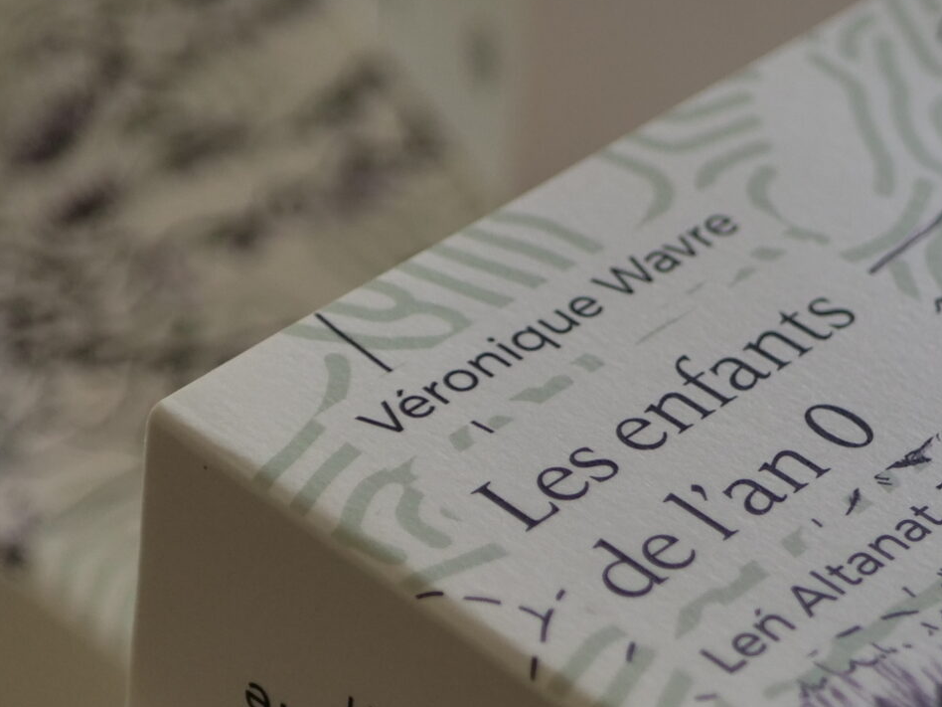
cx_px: 585
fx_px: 3674
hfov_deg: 14.6
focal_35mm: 135
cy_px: 375
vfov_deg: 11.0
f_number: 1.7
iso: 400
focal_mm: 25
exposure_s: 1/250
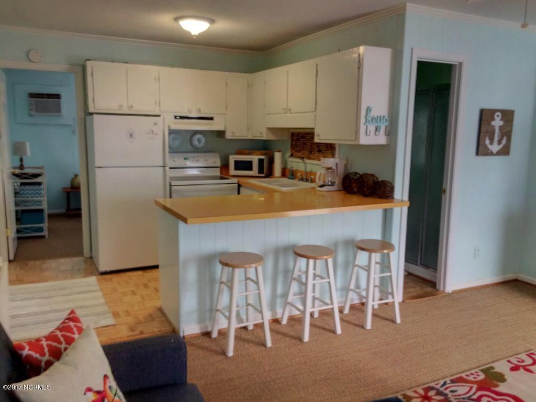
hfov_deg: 61.7
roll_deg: -2.2
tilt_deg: -10.2
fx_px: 449
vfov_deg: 48.2
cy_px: 201
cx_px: 268
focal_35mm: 29
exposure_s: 1/30
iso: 125
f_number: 2.2
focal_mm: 4.15
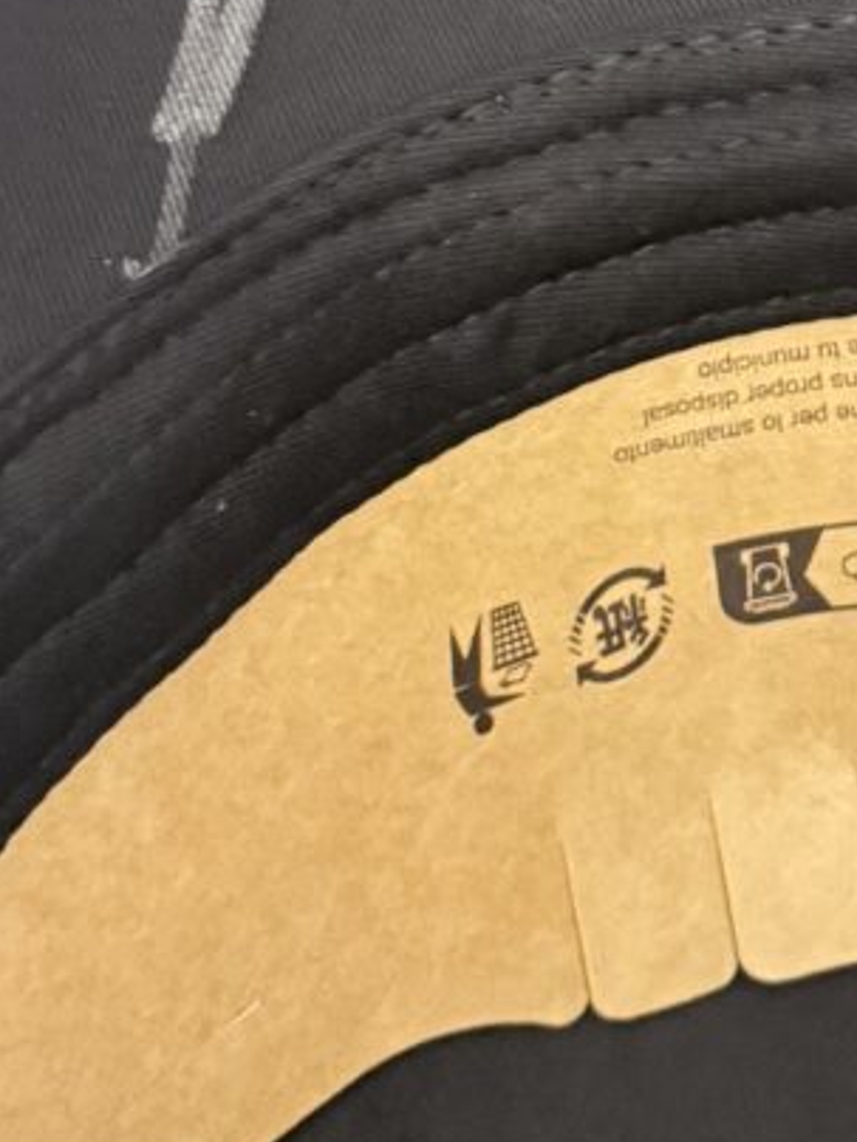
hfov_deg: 13.6
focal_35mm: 107
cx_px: 911
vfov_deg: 18.1
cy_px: 105
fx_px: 3532
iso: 800
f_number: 1.78
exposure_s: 1/33
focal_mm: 6.76
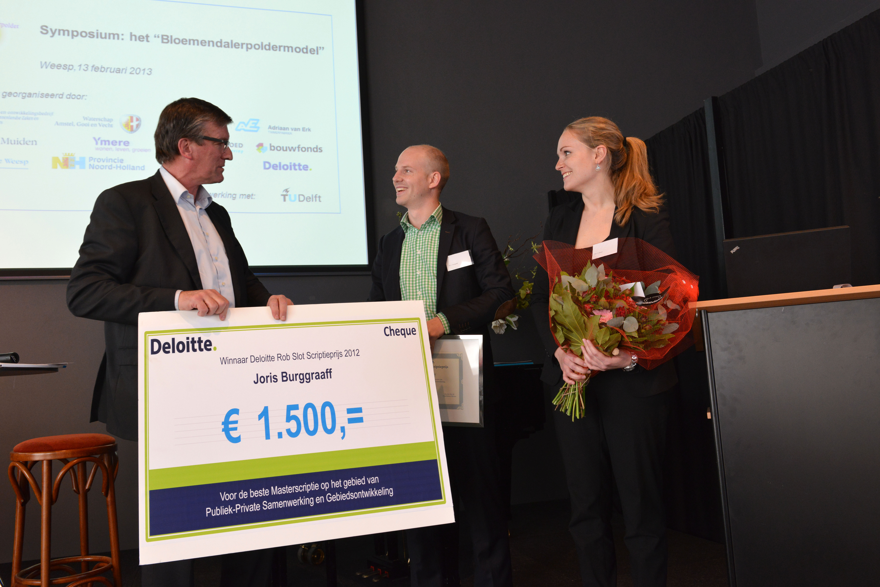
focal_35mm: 31
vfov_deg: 42.4
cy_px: 294
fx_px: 758
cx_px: 440
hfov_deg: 60.3
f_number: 10
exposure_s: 1/60
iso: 1600
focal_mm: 31
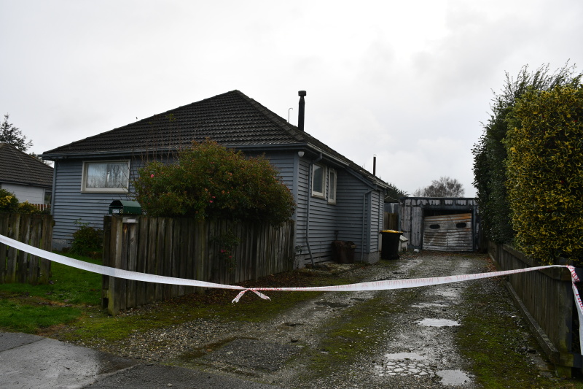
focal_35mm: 27
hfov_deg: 67.4
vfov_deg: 47.9
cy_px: 194
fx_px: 437
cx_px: 292
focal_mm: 18
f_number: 7.1
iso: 200
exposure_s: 1/250
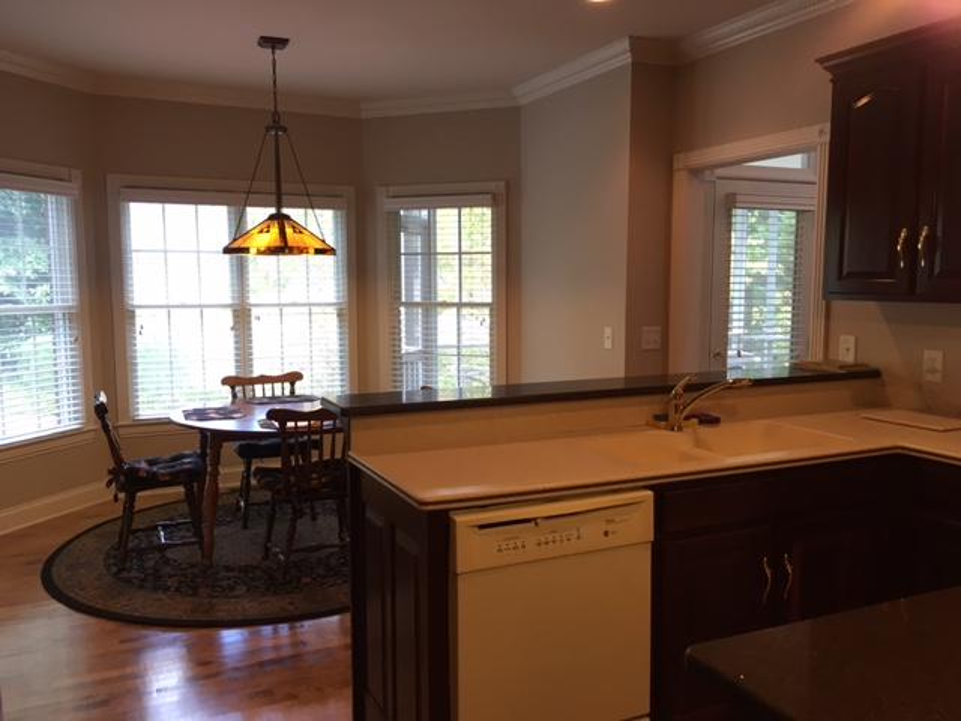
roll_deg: +0.3
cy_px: 360
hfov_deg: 61.7
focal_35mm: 29
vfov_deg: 48.2
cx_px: 480
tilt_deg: -5.6
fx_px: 805
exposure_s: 1/30
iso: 50
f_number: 2.2
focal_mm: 4.15
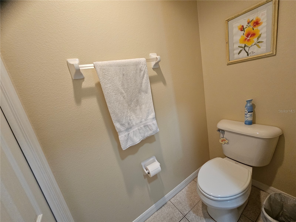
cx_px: 148
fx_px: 111
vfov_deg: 89.9
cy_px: 111
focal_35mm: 13
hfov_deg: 106.2
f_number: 2.2
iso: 320
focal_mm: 2.2
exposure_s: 1/60
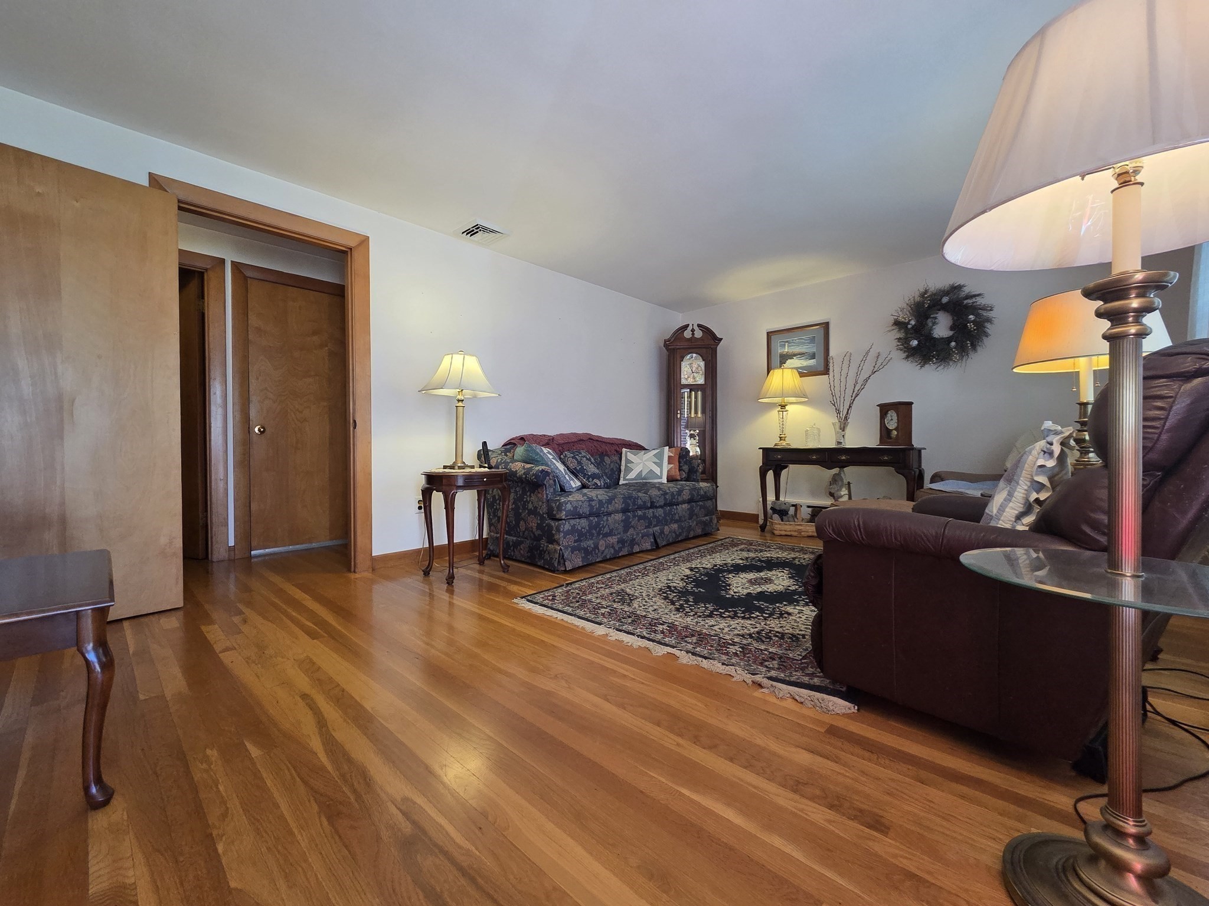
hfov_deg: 106.2
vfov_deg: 89.9
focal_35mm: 13
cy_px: 453
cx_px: 604
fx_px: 454
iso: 250
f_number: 2.2
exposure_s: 1/120
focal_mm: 2.2
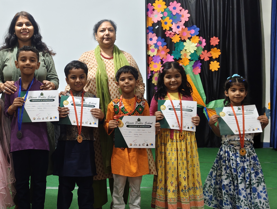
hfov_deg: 40.0
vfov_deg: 31.6
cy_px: 94
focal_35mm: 46
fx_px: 369
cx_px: 67
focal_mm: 5.56
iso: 309
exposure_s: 1/50
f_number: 1.88
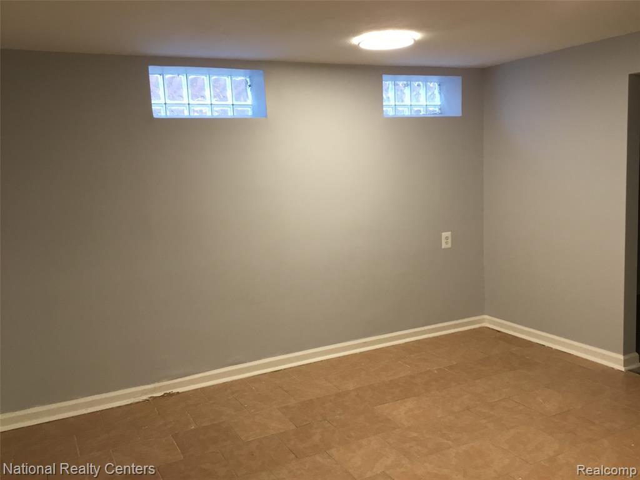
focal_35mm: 31
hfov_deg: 58.4
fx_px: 573
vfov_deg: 45.4
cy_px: 240
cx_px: 320
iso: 50
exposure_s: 1/30
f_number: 2.4
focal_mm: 3.3
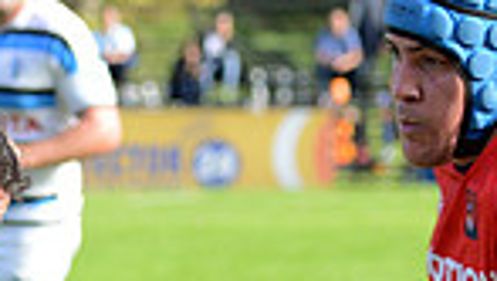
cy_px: 493
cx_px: -68
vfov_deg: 2.9
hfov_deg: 5.2
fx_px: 5448
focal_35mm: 413
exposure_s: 1/500
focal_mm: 100
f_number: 4
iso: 500
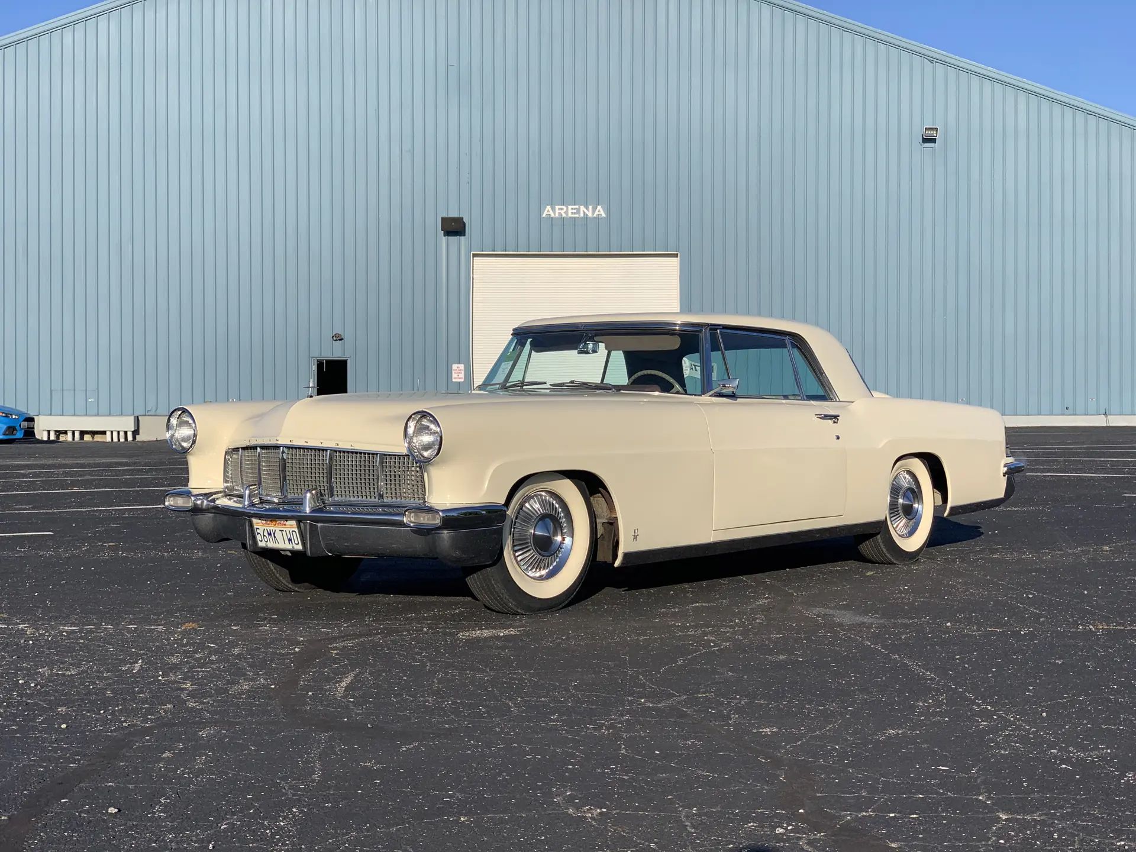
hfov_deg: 36.8
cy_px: 426
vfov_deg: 28.0
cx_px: 568
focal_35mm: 52
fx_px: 1706
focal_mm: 6
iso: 16
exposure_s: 1/1597
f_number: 2.4
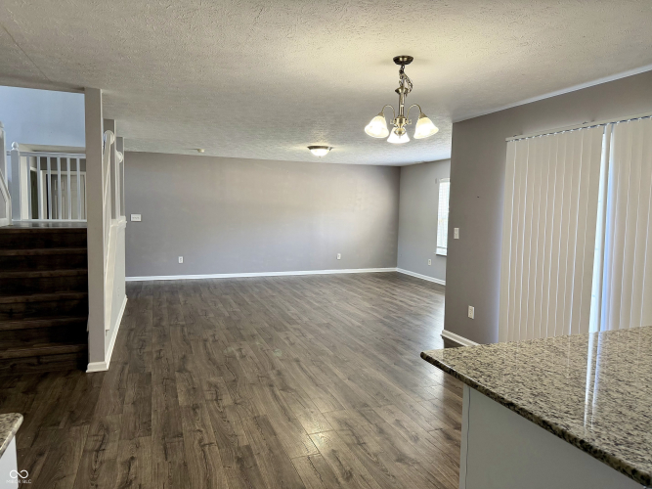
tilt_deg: -3.9
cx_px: 326
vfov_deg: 56.8
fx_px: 452
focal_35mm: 24
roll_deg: -2.0
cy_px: 244
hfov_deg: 71.6
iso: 160
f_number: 1.78
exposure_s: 1/60
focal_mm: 6.76
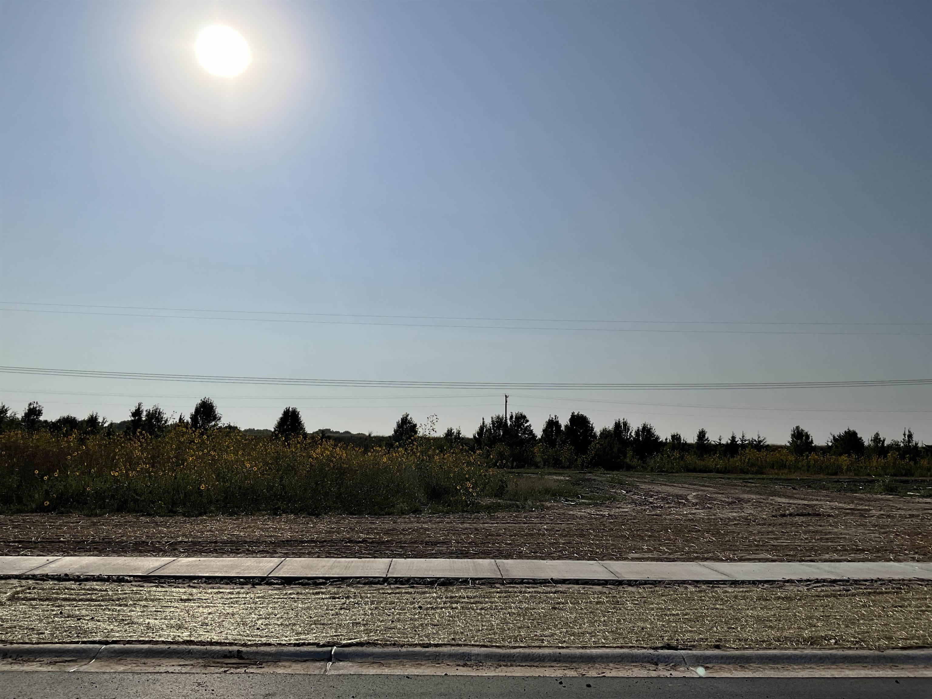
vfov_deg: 48.2
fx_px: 781
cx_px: 466
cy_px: 350
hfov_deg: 61.7
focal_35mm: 29
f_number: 1.8
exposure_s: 1/10204
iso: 25
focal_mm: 3
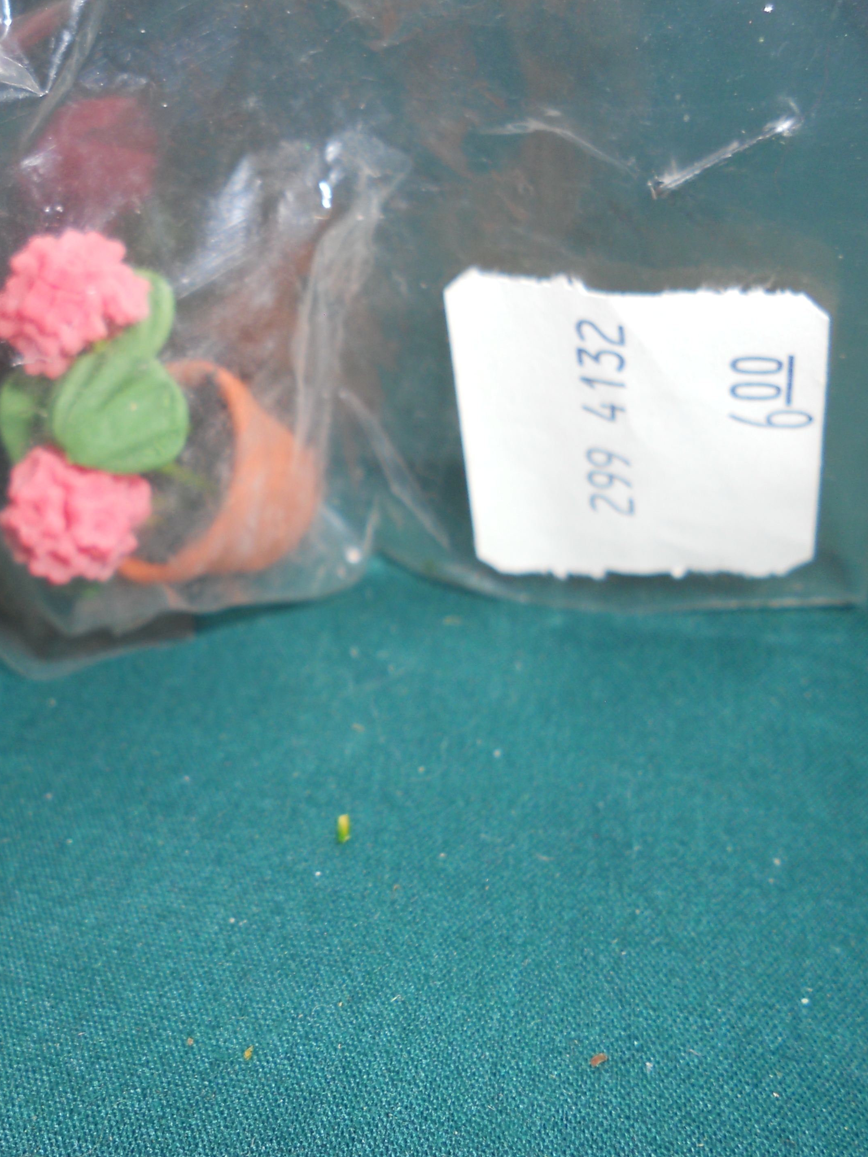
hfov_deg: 30.9
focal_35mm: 45
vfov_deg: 42.1
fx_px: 1505
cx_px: 106
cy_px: 550
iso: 80
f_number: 8.8
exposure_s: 1/25
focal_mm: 5.8
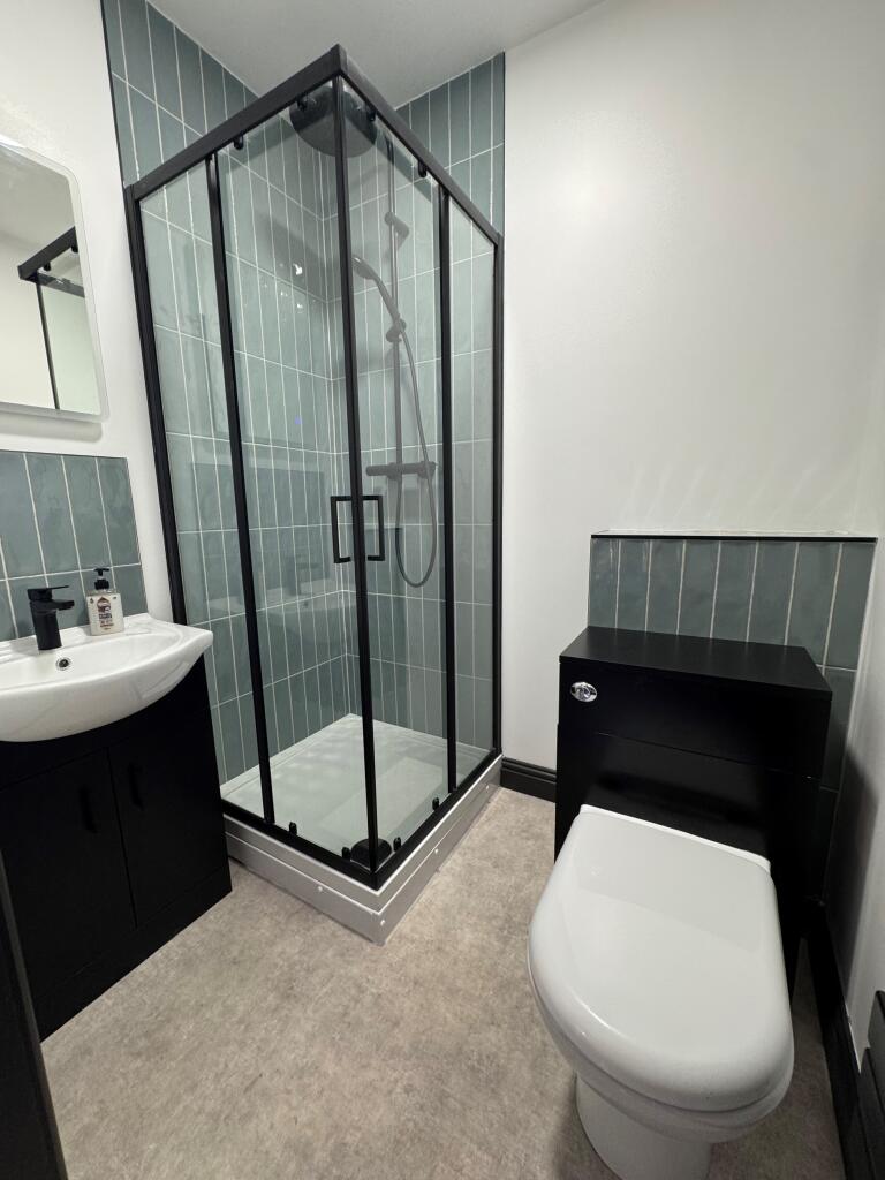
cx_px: 442
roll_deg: +0.7
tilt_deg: -9.1
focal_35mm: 14
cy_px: 590
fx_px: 477
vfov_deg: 102.1
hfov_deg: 85.7
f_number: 2.2
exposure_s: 1/50
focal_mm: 2.22
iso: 200
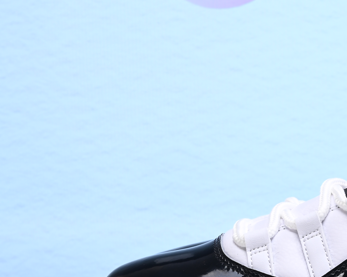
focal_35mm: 123
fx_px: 1263
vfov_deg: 12.5
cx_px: 415
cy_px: 104
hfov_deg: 15.1
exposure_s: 1/2
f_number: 16
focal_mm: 41
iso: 100
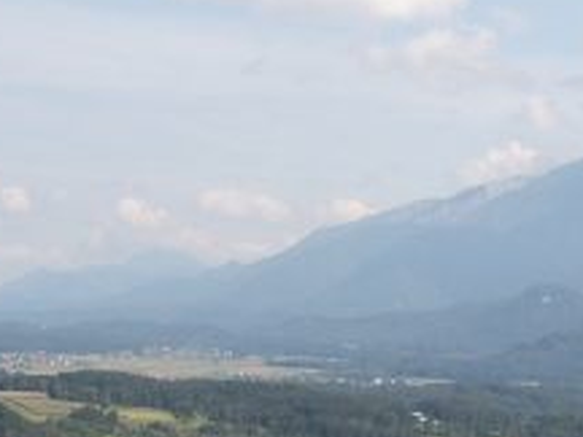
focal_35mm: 125
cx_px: 596
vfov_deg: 11.7
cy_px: 440
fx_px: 2105
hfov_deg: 15.5
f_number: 8
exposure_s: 1/180
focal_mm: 9.36
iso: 64
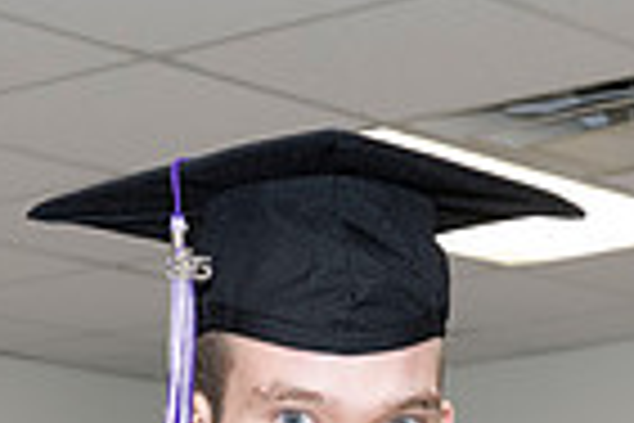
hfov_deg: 12.3
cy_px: 932
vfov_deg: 7.8
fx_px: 2941
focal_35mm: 167
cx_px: 360
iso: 800
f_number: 5.6
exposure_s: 1/80
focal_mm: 35
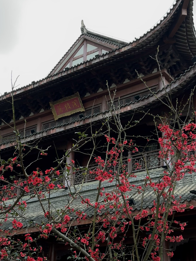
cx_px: 98
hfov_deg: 30.3
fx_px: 362
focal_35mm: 48
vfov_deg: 39.7
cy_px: 130
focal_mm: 6.86
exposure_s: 1/141
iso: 50
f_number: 1.78
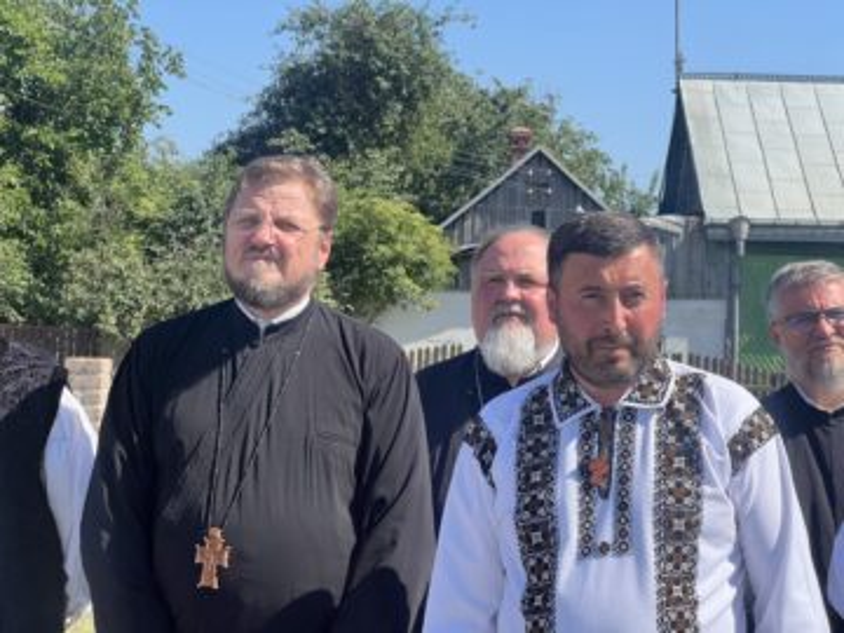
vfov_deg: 19.1
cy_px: 316
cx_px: 422
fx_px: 1877
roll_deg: -2.3
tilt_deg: +2.8
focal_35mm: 77
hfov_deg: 25.3
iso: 32
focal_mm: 9
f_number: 2.8
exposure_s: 1/431
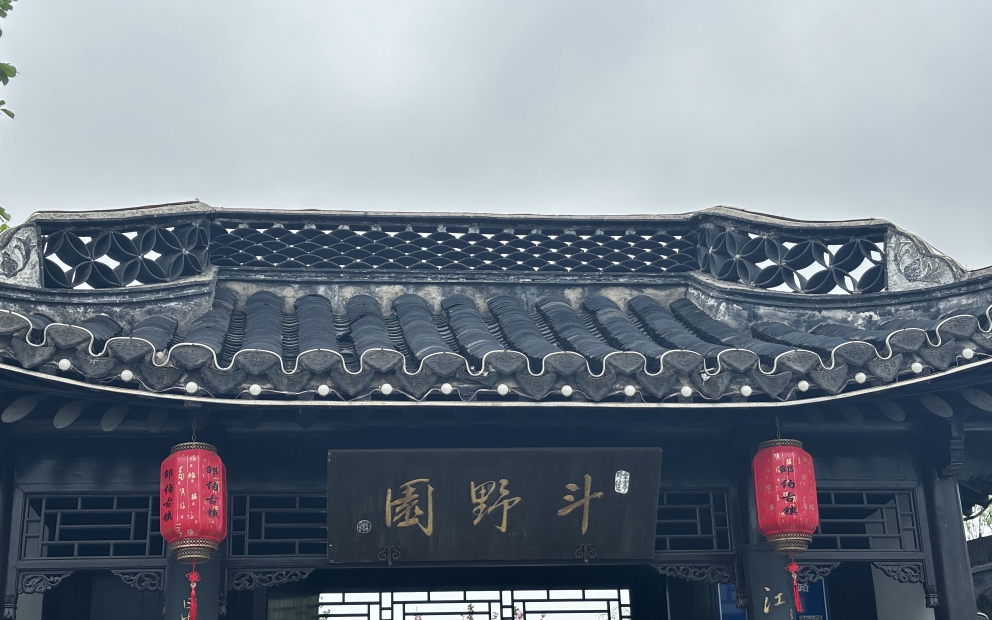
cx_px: 502
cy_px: 324
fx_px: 1514
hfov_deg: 36.3
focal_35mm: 56
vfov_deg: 23.1
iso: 32
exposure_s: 1/732
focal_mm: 5.96
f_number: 1.6
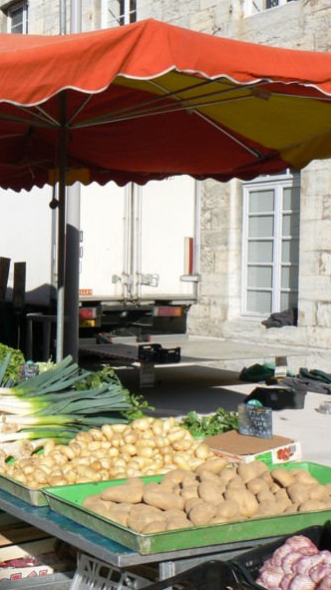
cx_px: -49
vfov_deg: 35.5
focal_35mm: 59
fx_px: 922
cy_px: 296
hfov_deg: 19.4
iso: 80
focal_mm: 6.7
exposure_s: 1/400
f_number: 7.1
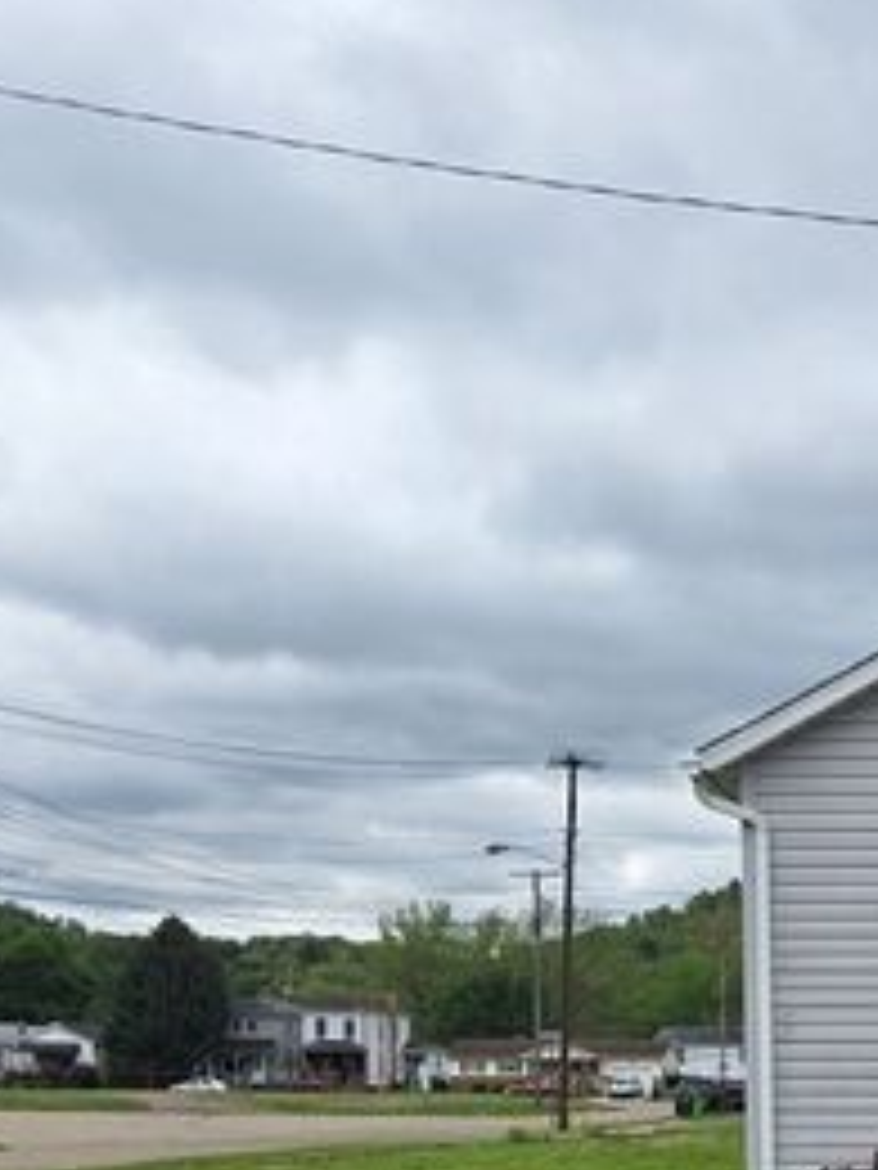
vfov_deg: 29.8
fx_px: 1995
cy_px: 1253
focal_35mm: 59
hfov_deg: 23.0
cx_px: 1022
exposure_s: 1/1493
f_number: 1.8
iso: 25
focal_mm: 5.4
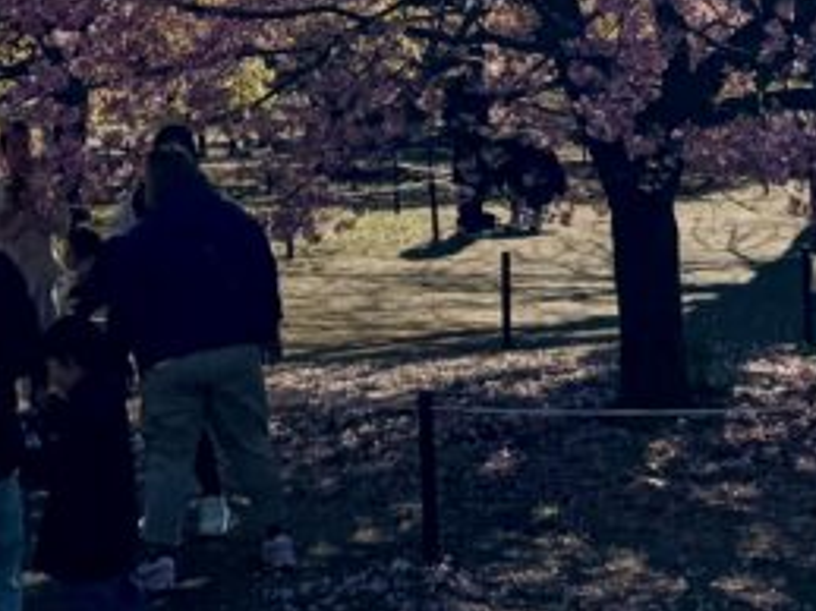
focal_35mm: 95
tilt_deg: +13.7
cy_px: -466
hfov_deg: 20.6
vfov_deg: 13.9
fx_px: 2238
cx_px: 246
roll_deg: -1.6
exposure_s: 1/15152
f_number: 1.78
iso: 100
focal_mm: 6.86
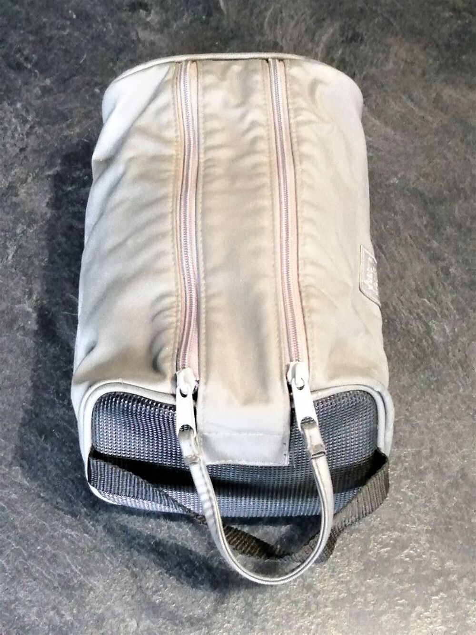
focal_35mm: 51
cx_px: 238
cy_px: 318
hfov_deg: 28.6
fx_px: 935
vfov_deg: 37.5
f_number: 1.8
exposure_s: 1/14.3
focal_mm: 3.46
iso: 1000
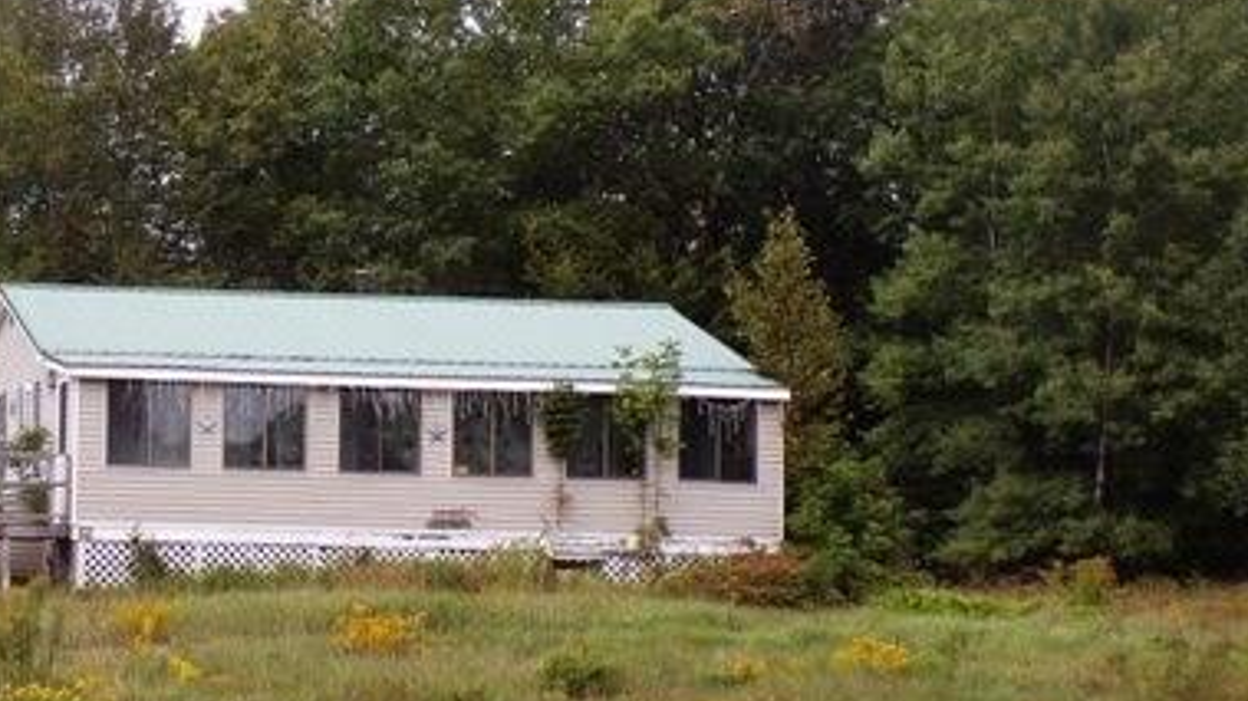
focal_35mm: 103
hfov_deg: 20.5
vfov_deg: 11.8
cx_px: 221
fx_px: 3408
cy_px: 372
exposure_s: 1/250
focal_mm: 10.1
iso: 80
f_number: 5.3
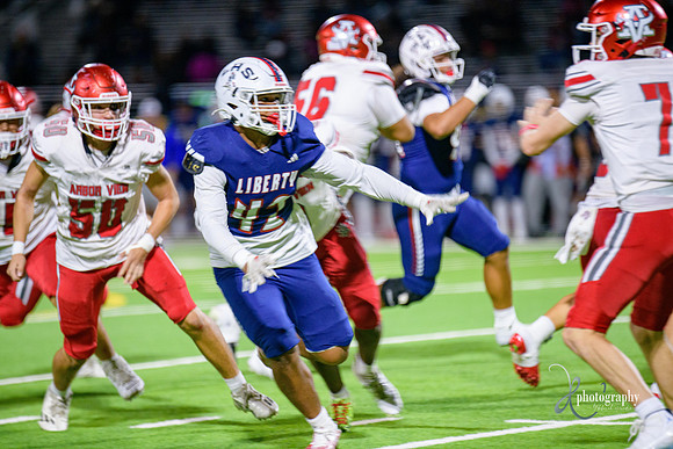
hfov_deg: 6.9
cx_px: 336
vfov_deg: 4.6
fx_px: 5609
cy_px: 224
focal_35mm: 300
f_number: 2.8
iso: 2000
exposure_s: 1/250
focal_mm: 300
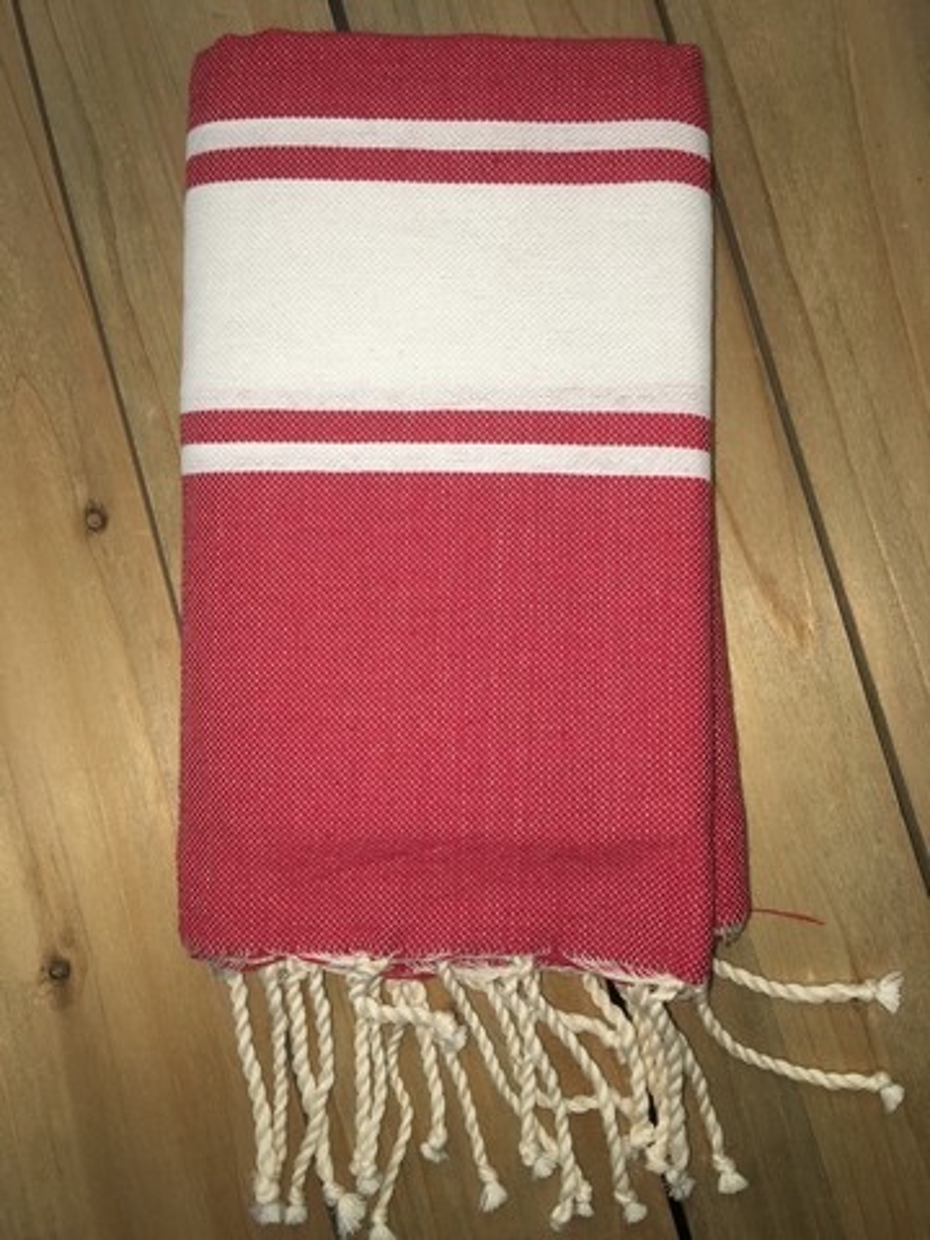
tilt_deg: -85.5
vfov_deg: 61.7
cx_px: 465
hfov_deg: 48.2
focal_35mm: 29
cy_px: 620
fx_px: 1039
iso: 25
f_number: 2.2
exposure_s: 1/60
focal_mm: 4.15
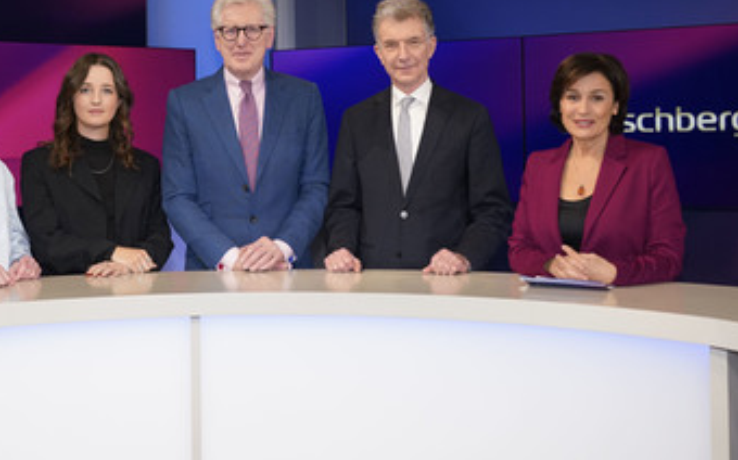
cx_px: 266
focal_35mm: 50
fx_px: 1005
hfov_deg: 40.0
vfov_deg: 25.6
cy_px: 145
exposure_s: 1/160
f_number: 5
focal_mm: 37
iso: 2000
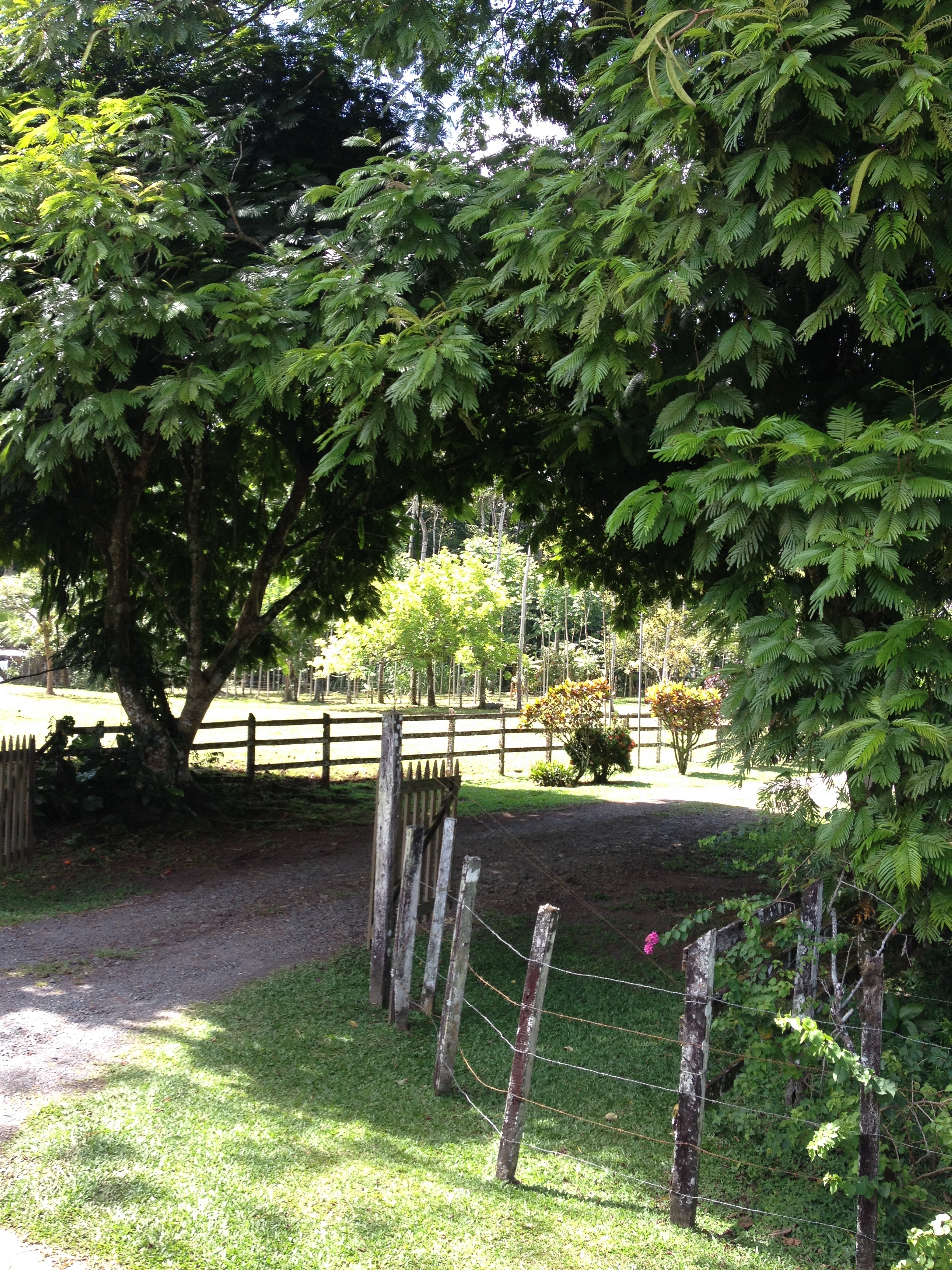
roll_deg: +0.9
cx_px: 476
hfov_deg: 40.7
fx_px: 1283
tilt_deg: -0.7
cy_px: 635
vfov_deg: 52.6
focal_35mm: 35
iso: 50
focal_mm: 4.28
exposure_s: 1/198
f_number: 2.4
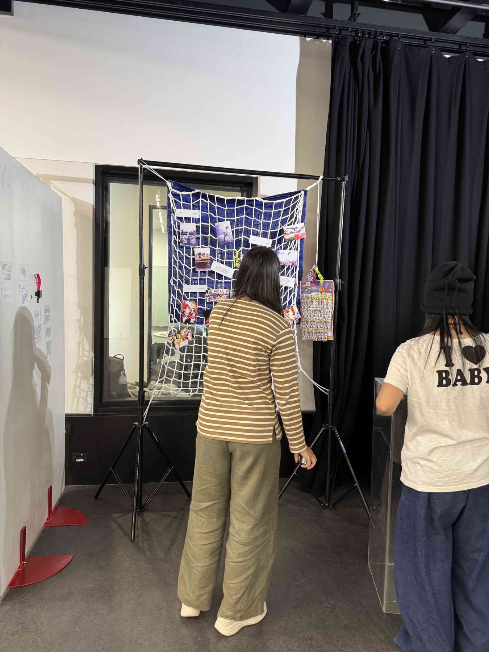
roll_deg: -0.6
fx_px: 452
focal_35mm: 24
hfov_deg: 56.8
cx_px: 244
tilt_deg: -1.7
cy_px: 326
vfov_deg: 71.6
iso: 200
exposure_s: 1/50
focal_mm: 6.76
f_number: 1.78
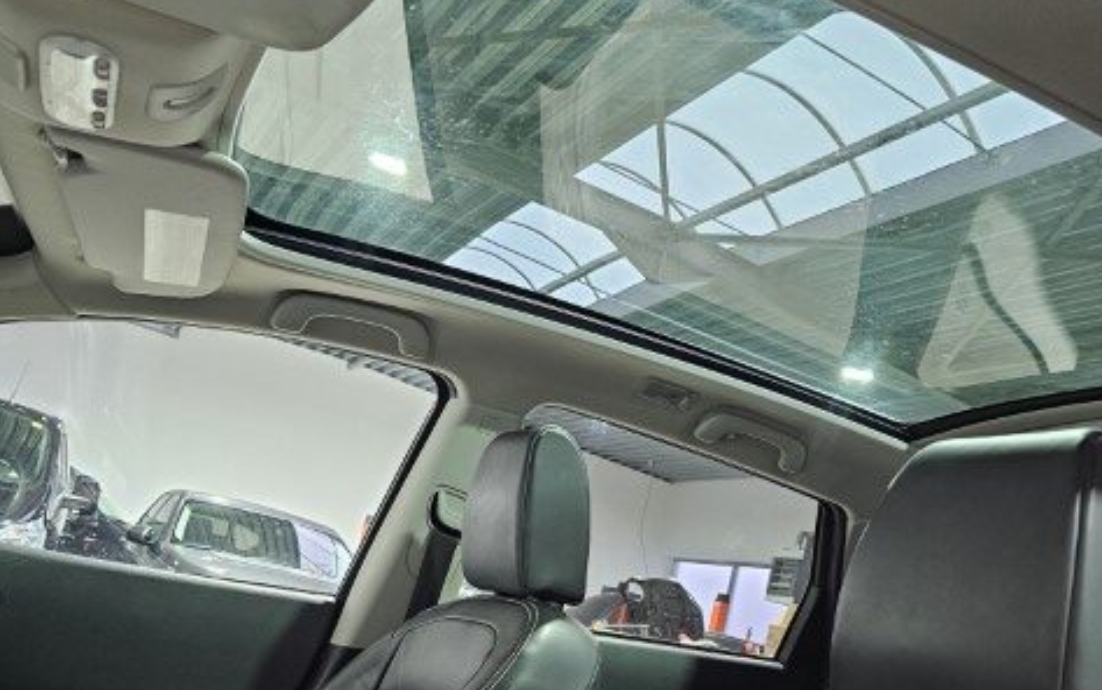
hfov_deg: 58.1
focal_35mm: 33
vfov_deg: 36.3
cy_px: 601
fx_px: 991
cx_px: 554
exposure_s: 1/50
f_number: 1.7
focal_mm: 6.3
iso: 500
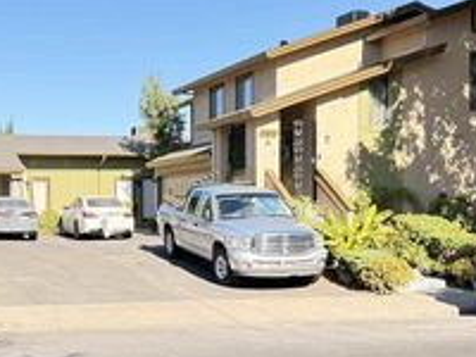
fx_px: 825
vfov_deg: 24.4
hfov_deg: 31.3
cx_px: 88
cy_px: 218
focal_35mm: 60
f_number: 1.78
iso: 100
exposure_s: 1/979
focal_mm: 6.76
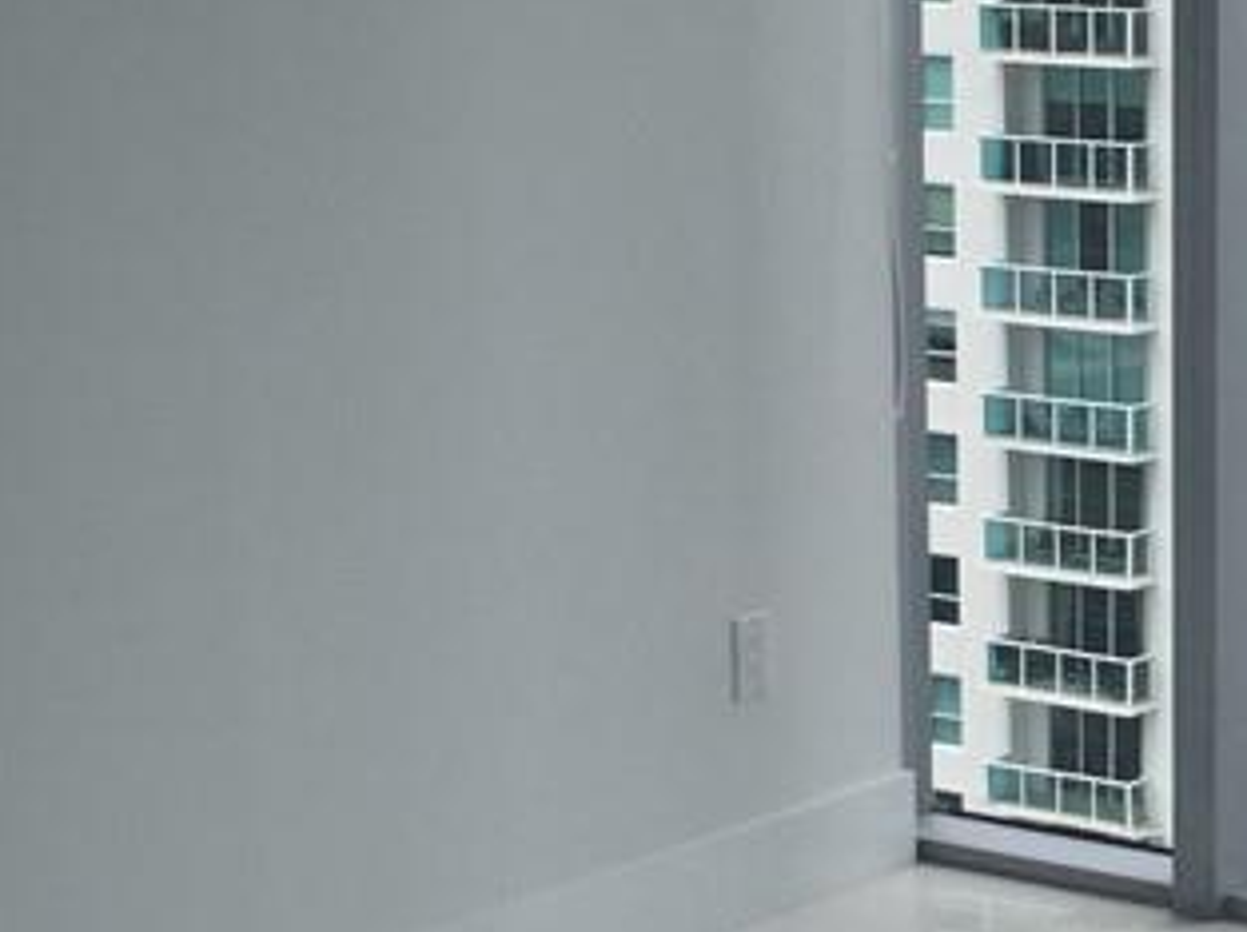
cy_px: 685
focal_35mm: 95
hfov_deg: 19.6
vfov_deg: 15.5
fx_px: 3418
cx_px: 1450
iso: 32
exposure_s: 1/706
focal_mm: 4.15
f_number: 2.2
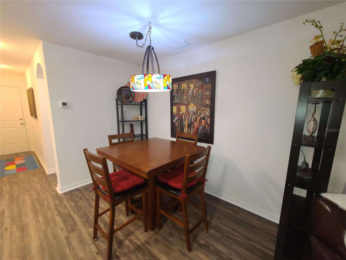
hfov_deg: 106.2
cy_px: 130
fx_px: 130
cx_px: 173
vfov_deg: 89.9
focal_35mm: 13
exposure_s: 1/39
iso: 320
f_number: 2.2
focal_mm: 2.2
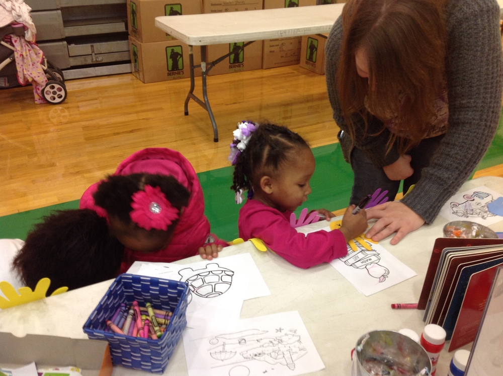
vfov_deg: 40.6
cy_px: 188
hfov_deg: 52.7
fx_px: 508
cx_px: 252
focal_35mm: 35
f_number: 2.4
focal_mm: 4.28
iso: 100
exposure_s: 1/15
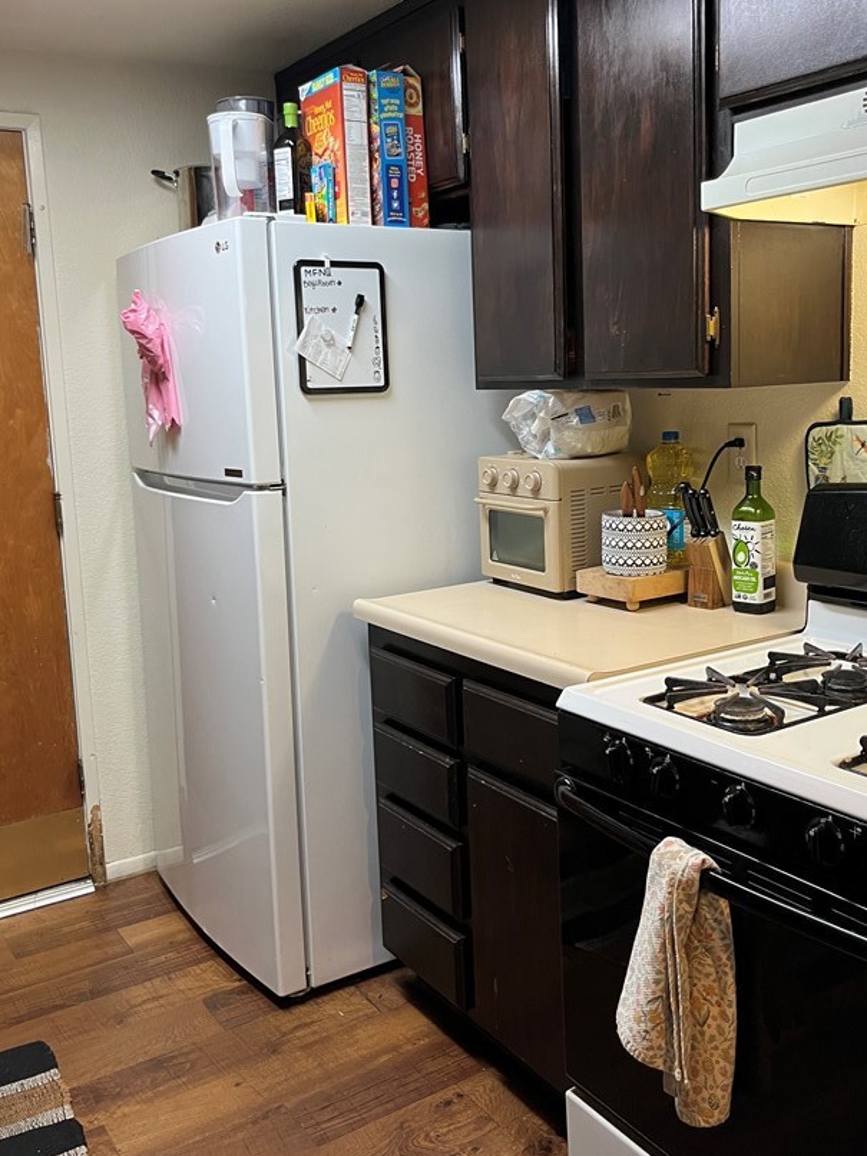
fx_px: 1102
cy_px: 526
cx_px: 470
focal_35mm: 33
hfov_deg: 42.9
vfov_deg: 55.3
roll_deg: +2.0
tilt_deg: -7.8
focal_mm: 5.1
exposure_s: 1/60
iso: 160
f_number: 1.6
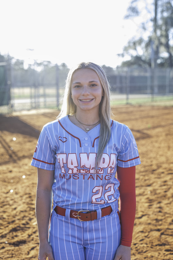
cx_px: 86
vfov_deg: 39.6
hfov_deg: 27.0
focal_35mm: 50
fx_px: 360
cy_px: 130
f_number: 3.2
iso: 250
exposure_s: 1/400
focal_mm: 50
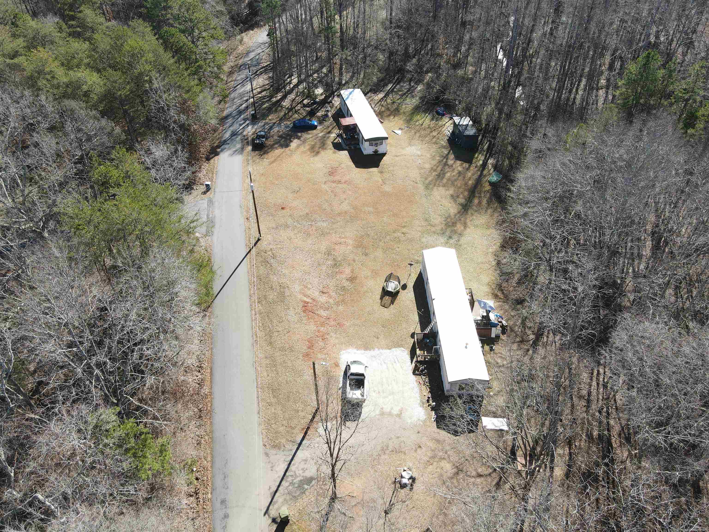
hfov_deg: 71.6
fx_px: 492
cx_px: 354
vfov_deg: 56.8
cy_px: 266
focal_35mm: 24
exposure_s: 1/200
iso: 100
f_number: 2.8
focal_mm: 4.5
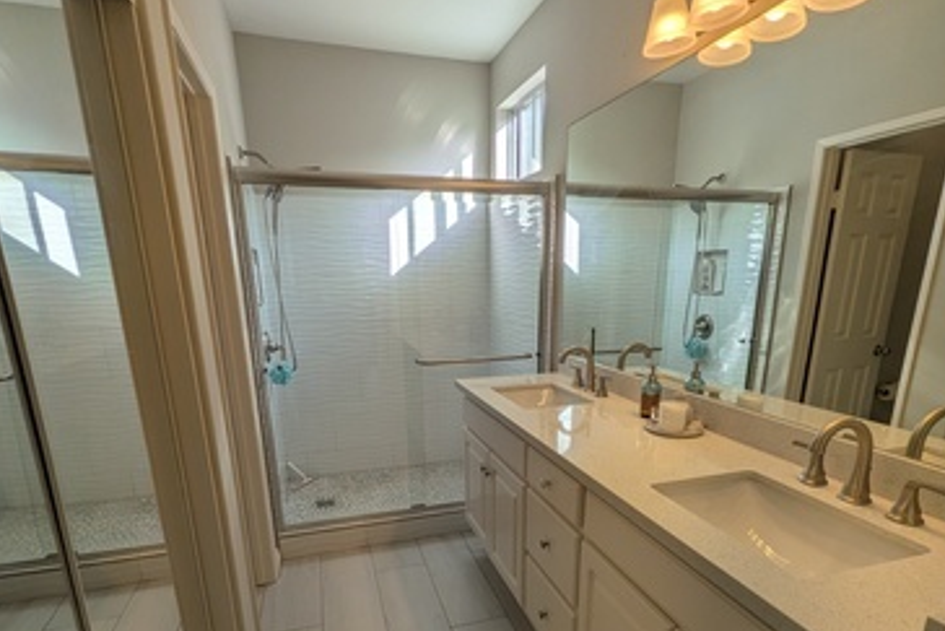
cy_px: 415
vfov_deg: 60.7
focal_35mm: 20
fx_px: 525
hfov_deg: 83.9
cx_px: 479
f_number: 2.2
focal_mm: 1.85
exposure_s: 1/353
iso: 41
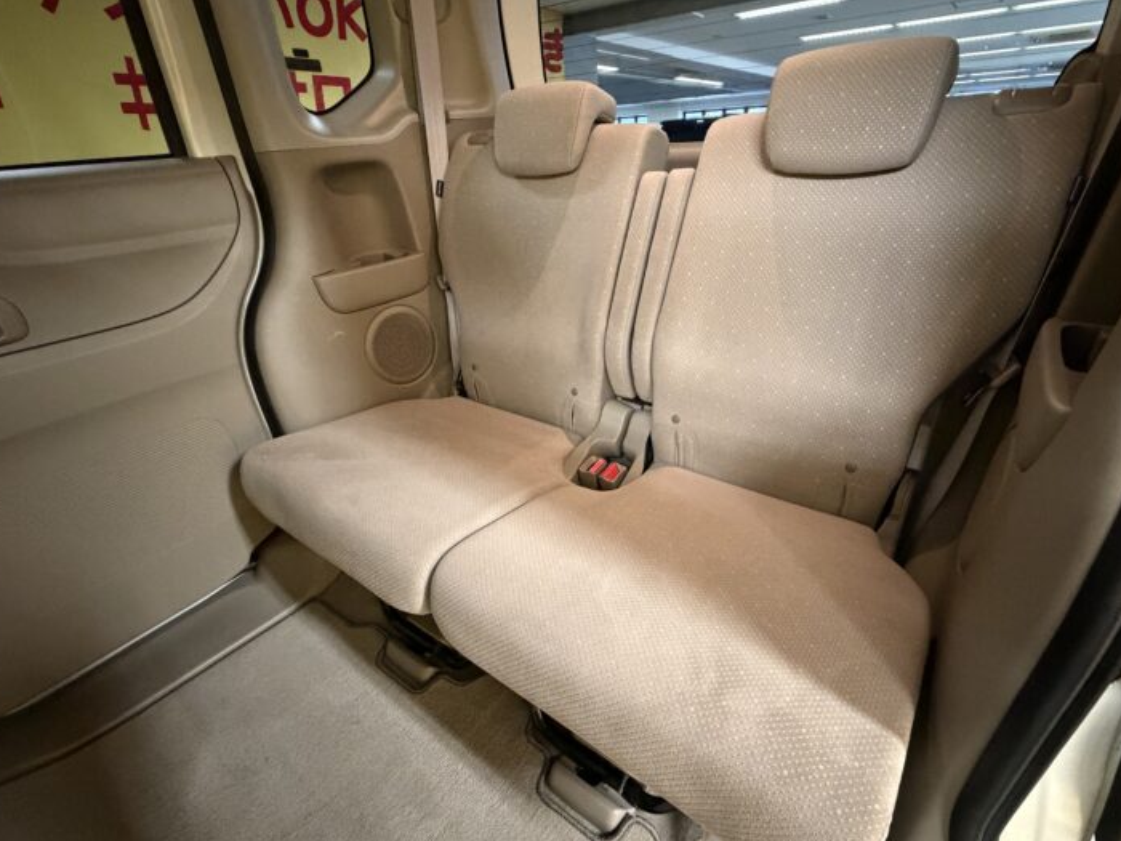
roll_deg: +2.6
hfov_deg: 94.2
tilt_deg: -30.3
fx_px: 518
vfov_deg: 78.0
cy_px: 453
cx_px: 617
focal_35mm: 16
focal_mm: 2.22
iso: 1000
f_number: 2.2
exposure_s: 1/33
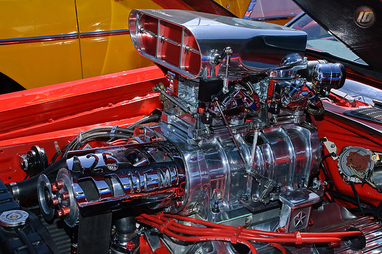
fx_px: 509
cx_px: 191
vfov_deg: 28.0
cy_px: 127
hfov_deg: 41.1
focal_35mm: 48
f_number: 11
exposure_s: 1/250
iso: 200
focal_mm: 32
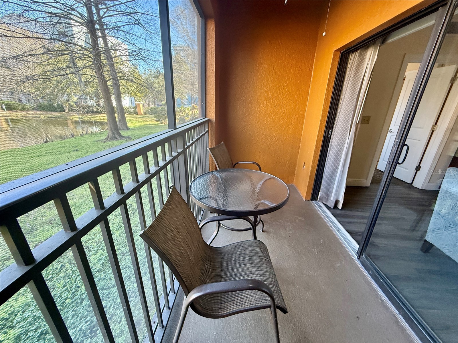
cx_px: 229
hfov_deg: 102.1
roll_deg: -1.8
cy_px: 172
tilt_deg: -18.9
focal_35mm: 14
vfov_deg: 85.7
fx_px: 185
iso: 320
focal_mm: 2.22
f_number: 2.2
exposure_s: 1/120
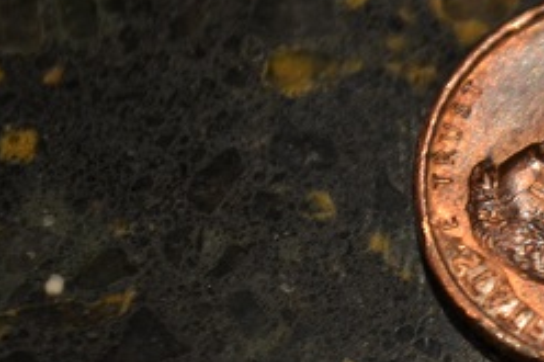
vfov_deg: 5.6
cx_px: 724
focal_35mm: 245
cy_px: 118
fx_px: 3707
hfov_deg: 8.3
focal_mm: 55
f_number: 5.6
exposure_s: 1/20
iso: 800
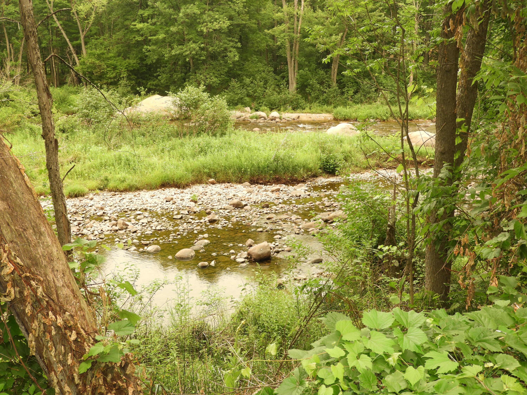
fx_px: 609
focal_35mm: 40
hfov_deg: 46.8
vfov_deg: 36.0
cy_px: 198
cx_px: 264
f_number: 3.8
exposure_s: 1/50
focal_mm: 7.2
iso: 140
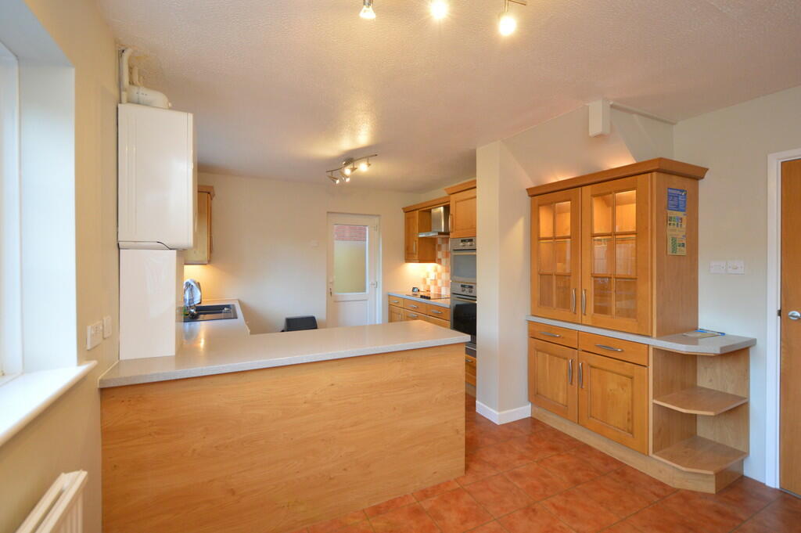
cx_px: 400
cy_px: 266
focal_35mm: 15
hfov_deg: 100.4
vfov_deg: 77.2
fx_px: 333
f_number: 3.5
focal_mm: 10
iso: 800
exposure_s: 1/60
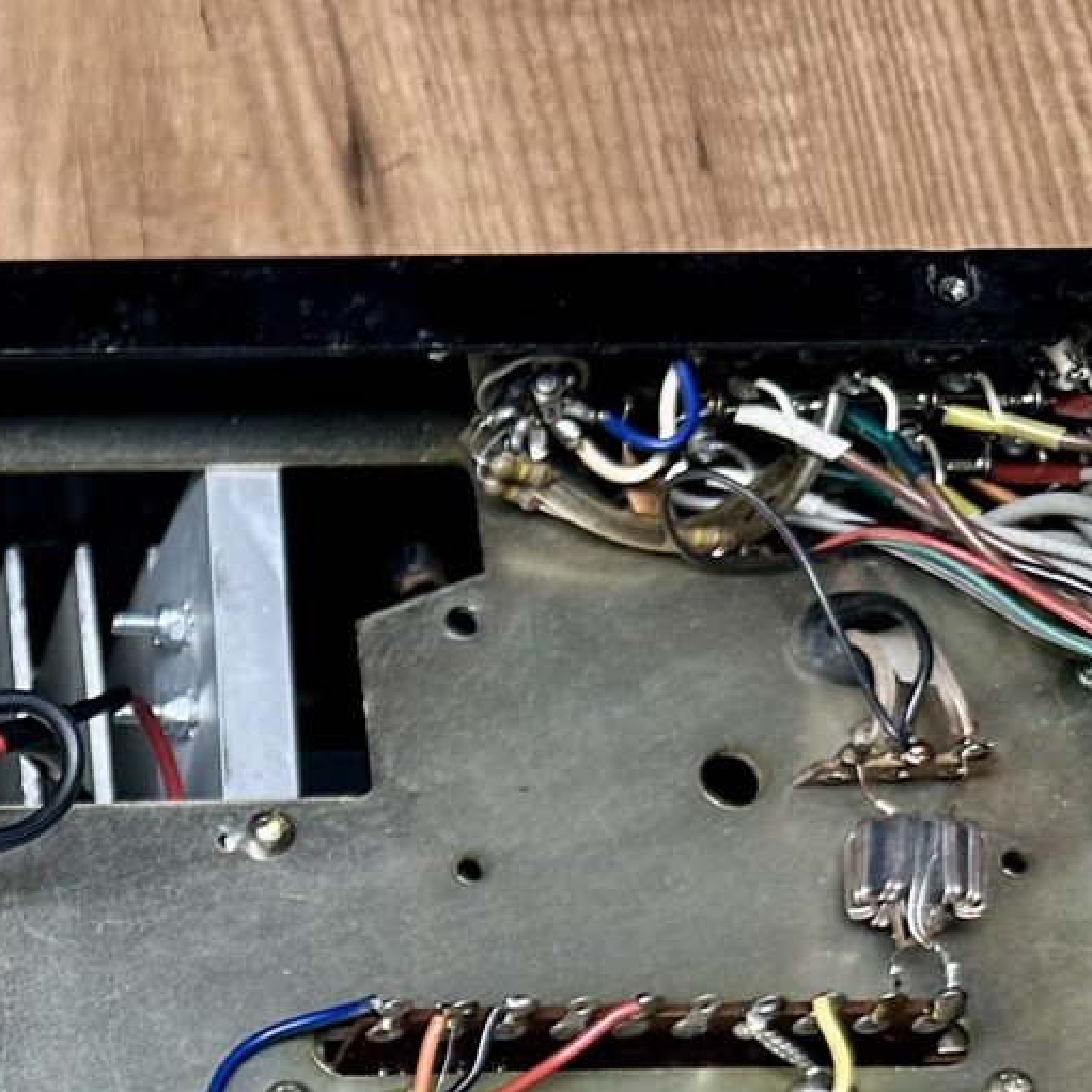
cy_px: 1551
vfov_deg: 18.8
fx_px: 2962
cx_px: -524
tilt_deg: -74.5
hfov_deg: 18.6
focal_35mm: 83
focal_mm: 6.86
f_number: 1.78
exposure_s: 1/100
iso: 125
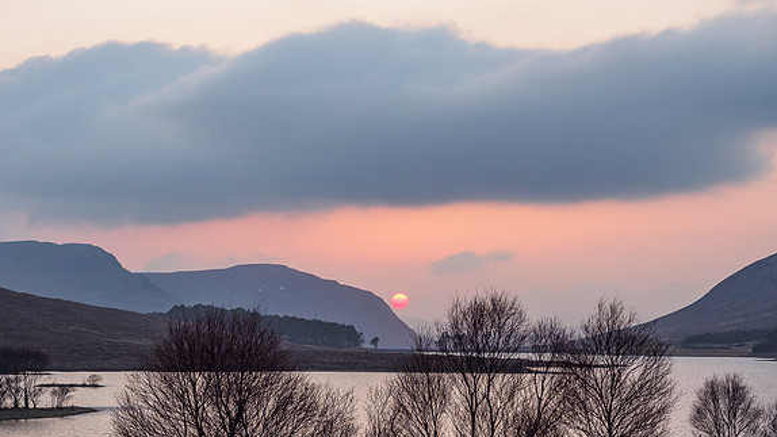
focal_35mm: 88
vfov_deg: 13.7
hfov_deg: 24.2
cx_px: 391
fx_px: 1813
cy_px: 281
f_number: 7.1
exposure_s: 1/50
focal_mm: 40
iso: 200
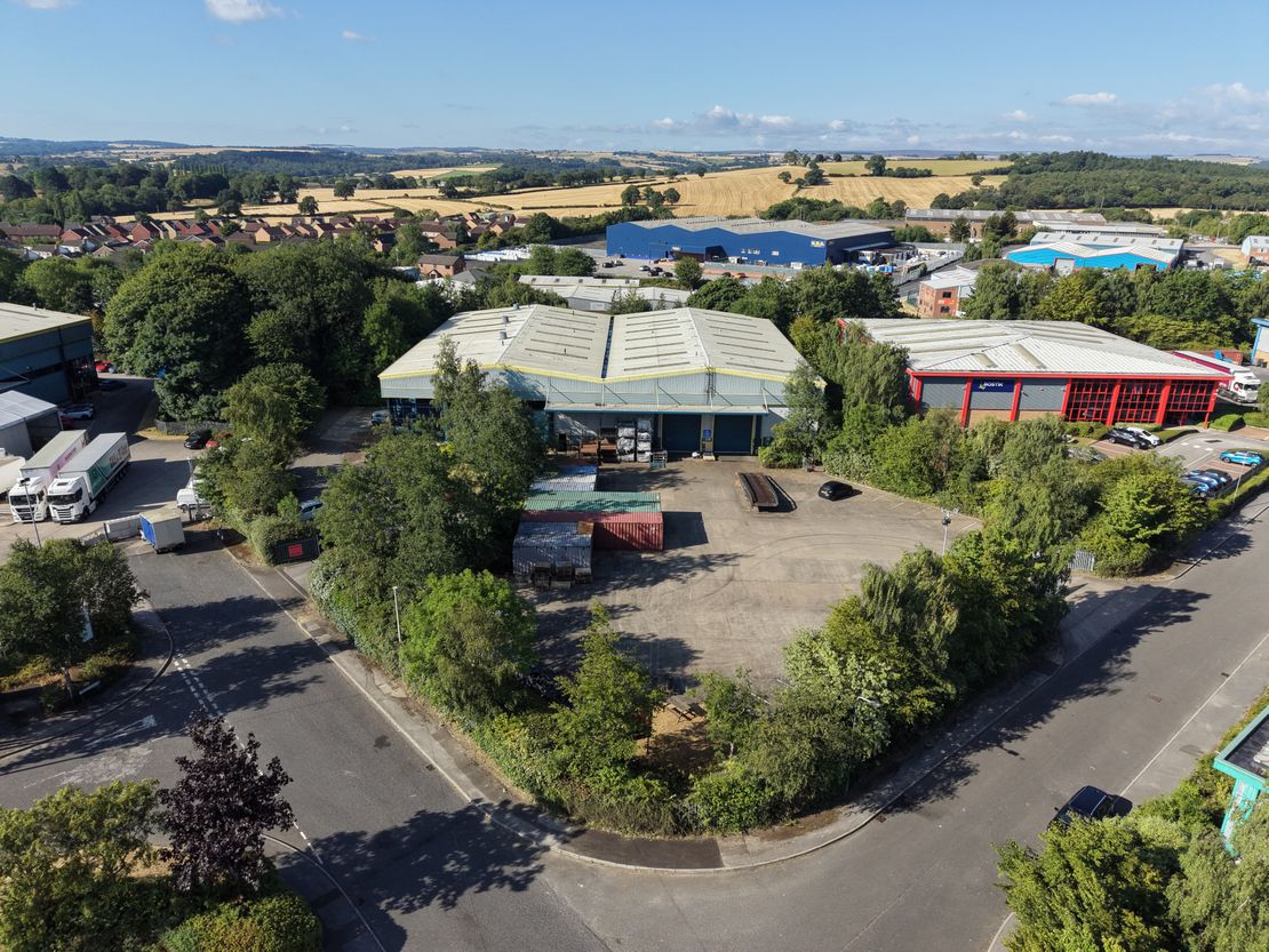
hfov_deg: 71.6
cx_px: 634
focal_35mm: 24
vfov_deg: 56.8
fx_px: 880
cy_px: 476
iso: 290
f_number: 1.8
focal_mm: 8.67
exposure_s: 1/5000
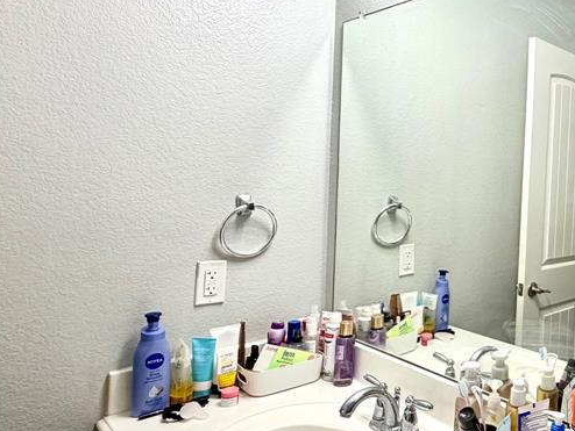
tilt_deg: -0.3
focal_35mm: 29
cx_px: 510
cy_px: 193
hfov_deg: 54.3
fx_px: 482
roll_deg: -1.7
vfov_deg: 48.2
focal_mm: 2.22
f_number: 2.2
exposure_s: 1/120
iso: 160
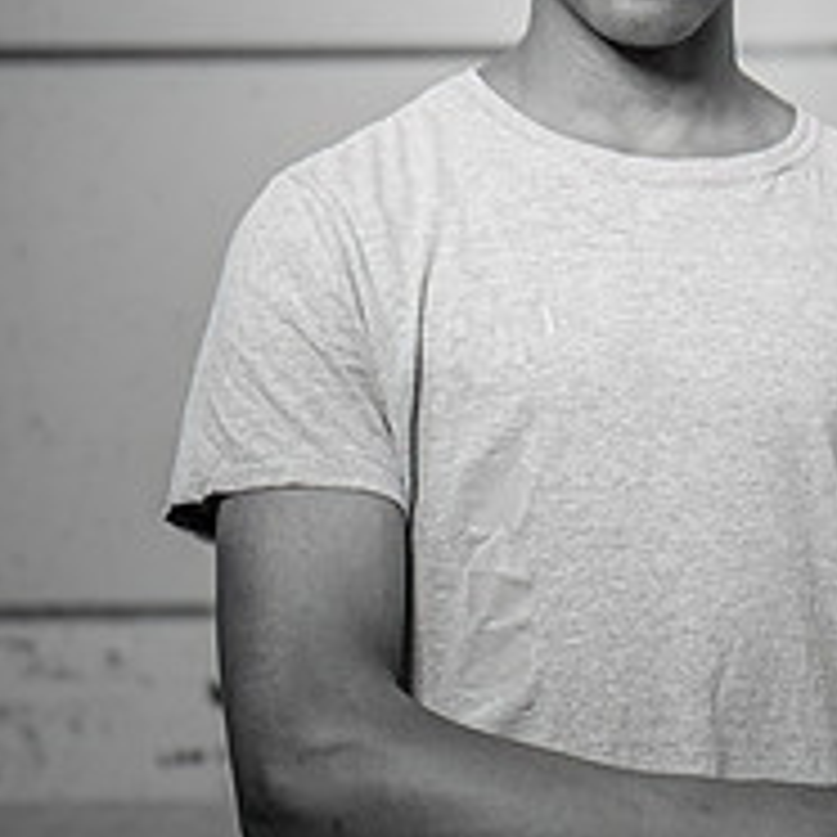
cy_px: 214
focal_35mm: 104
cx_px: 960
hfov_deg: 16.2
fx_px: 2845
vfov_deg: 16.7
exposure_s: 1/160
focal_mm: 32.5
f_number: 2.8
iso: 500
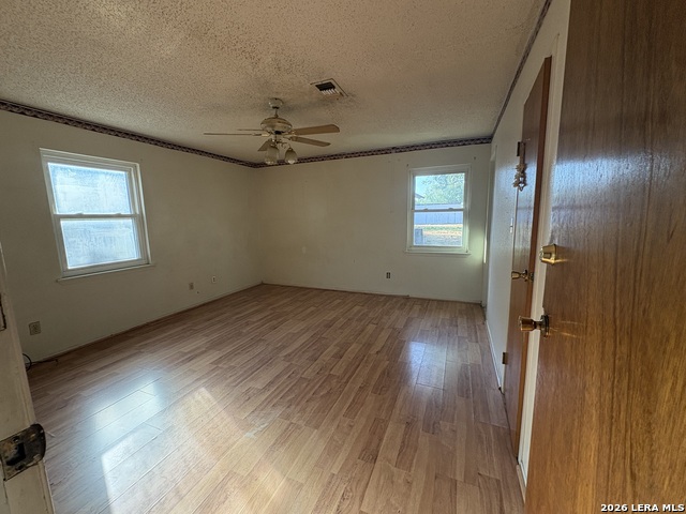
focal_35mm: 14
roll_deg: +1.1
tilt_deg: -8.0
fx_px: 277
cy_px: 257
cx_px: 343
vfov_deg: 85.7
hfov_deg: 102.1
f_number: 2.2
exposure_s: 1/99
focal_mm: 2.22
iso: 160
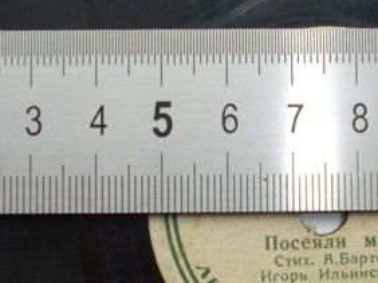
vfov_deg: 14.1
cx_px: 299
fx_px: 1146
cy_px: 117
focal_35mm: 105
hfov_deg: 18.6
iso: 130
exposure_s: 1/125
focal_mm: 6.2
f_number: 2.8
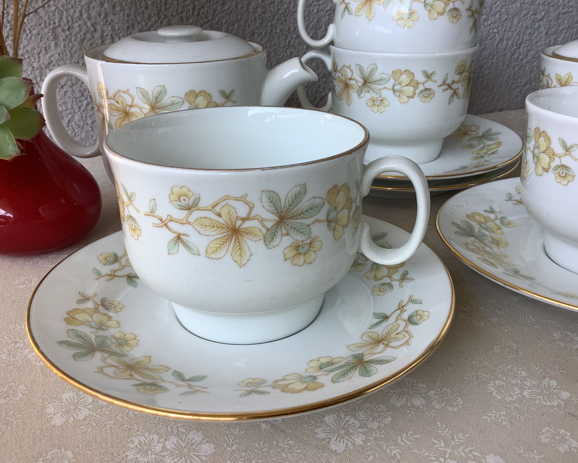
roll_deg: +2.1
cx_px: 309
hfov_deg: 54.2
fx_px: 564
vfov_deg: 44.5
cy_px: 235
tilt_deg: -22.8
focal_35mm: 33
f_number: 2.4
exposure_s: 1/180
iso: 25
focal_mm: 3.3
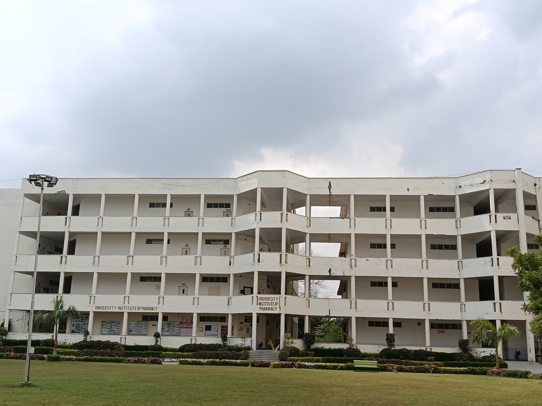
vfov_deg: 40.7
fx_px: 548
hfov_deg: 52.6
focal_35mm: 35
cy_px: 203
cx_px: 271
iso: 50
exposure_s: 1/654
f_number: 1.8
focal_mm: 3.98
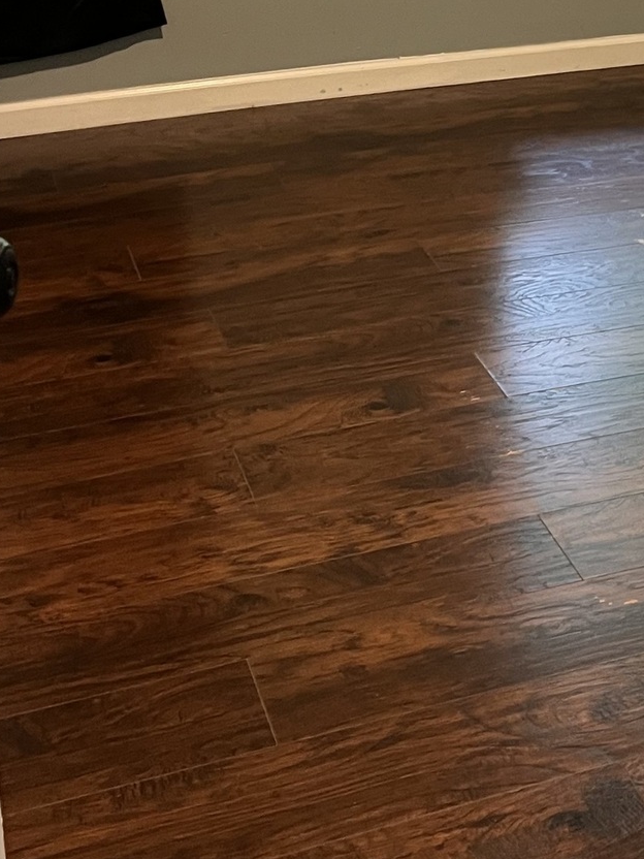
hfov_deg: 19.7
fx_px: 1786
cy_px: 228
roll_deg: +1.3
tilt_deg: -18.3
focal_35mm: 72
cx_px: 679
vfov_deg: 26.7
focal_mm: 5.7
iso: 400
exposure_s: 1/40
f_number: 1.5
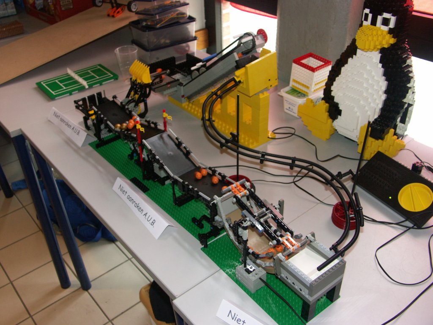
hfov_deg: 52.6
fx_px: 438
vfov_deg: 40.7
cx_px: 216
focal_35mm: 35
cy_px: 162
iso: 160
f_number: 2.8
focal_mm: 8.91
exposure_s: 1/50
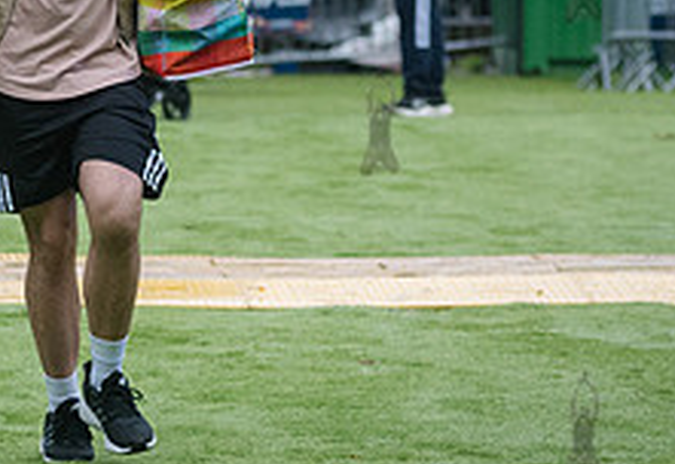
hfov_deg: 4.9
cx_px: -144
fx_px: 7782
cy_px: -18
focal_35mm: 411
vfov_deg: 3.4
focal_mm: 125
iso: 2000
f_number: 4.5
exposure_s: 1/3200
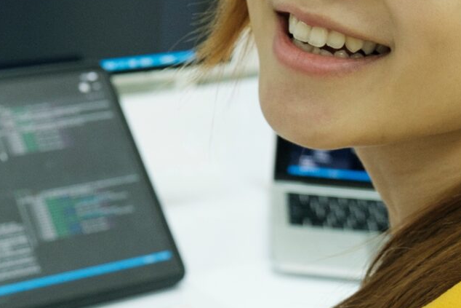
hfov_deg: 18.8
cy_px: 64
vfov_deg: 13.0
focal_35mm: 105
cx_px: -18
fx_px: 1345
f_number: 2.8
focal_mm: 17
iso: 400
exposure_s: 1/60
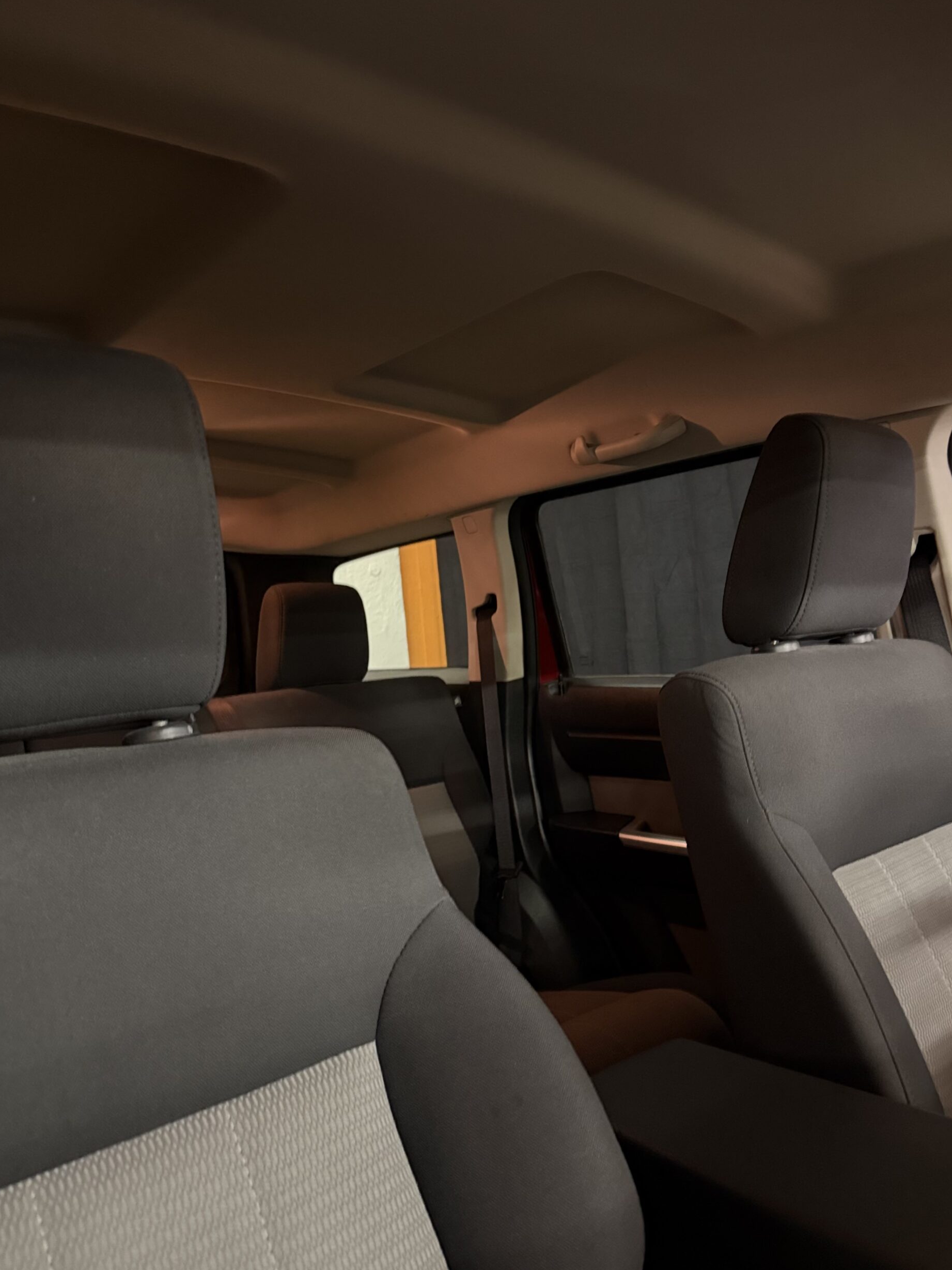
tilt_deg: +2.5
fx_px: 917
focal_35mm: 25
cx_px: 463
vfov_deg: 69.4
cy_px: 631
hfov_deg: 54.9
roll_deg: +3.9
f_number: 1.78
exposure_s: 1/20
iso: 1600
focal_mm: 6.76
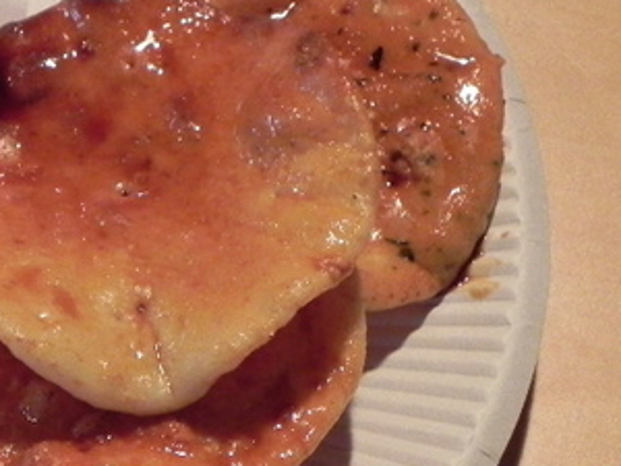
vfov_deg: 7.4
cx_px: -145
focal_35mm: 200
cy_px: 114
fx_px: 3588
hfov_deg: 9.7
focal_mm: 13.4
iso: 386
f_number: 4
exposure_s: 1/30
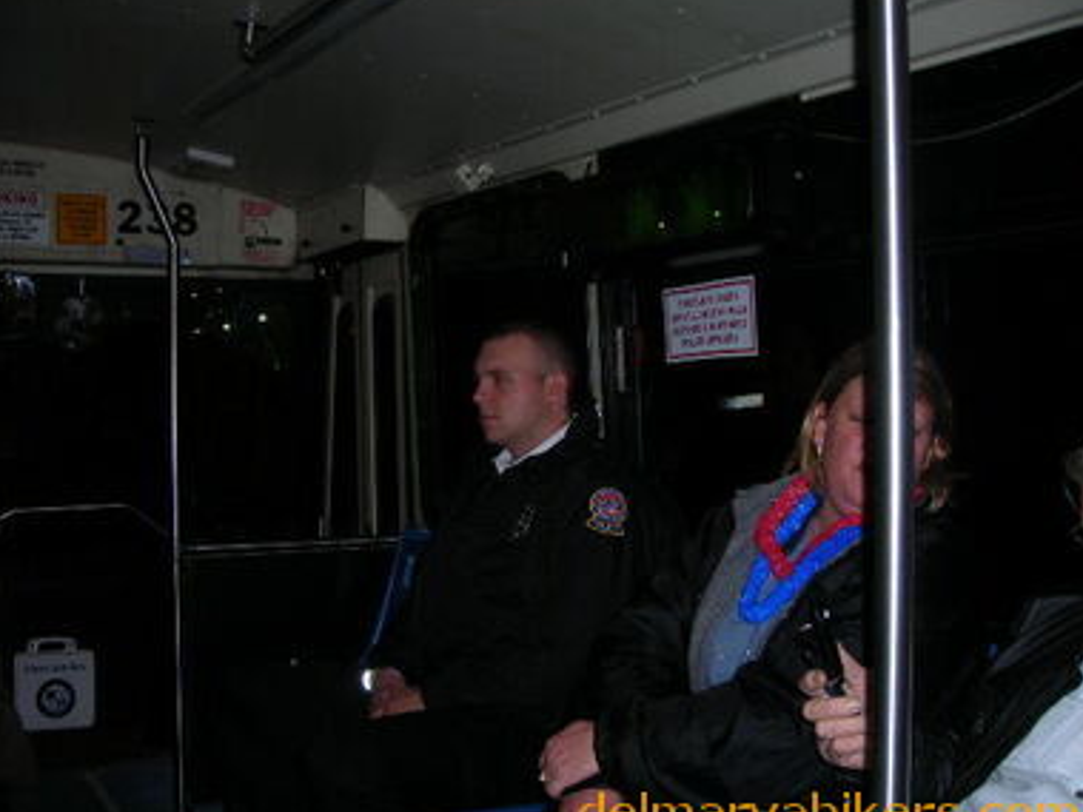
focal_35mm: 40
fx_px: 1251
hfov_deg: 46.8
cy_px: 410
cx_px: 519
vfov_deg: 36.0
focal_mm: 6.3
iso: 70
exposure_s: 1/60.1
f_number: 3.2
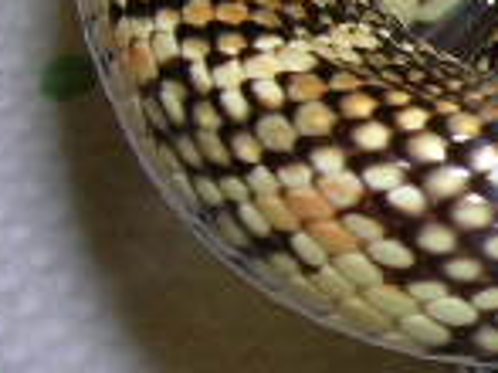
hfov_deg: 12.3
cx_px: 871
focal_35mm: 148
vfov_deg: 10.0
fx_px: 2127
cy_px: 183
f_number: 4.9
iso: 50
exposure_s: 1/60.1
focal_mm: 5.7
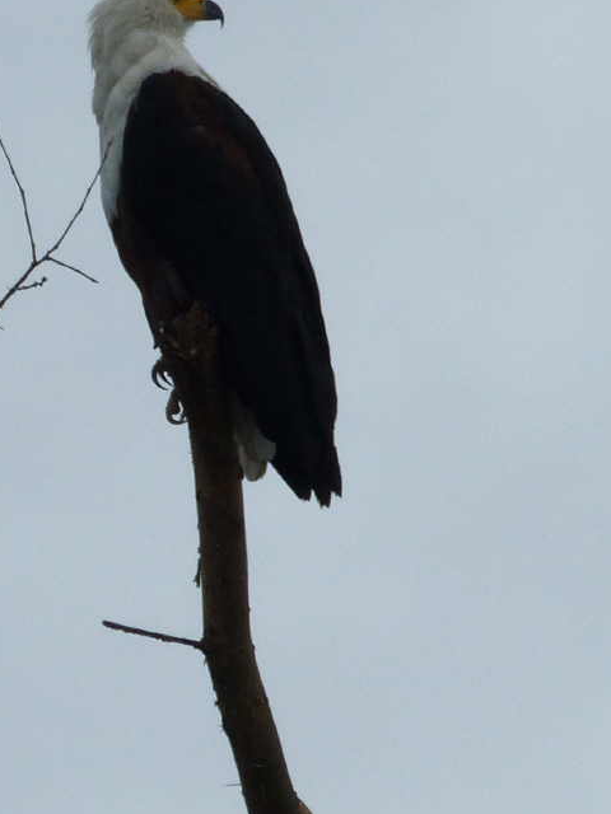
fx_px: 22075
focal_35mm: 938
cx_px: 307
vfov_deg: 2.1
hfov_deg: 1.6
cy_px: 417
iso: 100
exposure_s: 1/1600
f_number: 6.3
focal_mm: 108
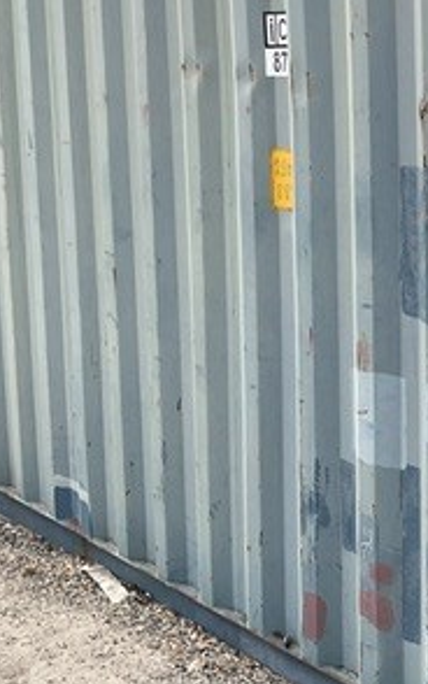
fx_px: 1249
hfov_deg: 17.3
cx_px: 661
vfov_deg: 30.5
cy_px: 256
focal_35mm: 67
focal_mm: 3
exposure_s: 1/435
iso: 16
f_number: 1.8
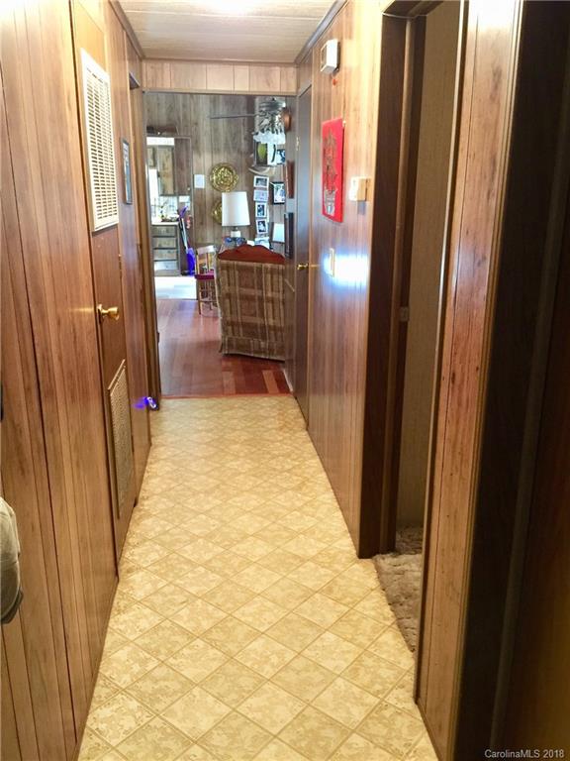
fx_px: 637
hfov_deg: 48.2
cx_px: 285
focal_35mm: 29
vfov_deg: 61.7
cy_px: 380
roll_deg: -0.9
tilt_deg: -16.8
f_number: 2.2
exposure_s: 1/4
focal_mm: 4.15
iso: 80
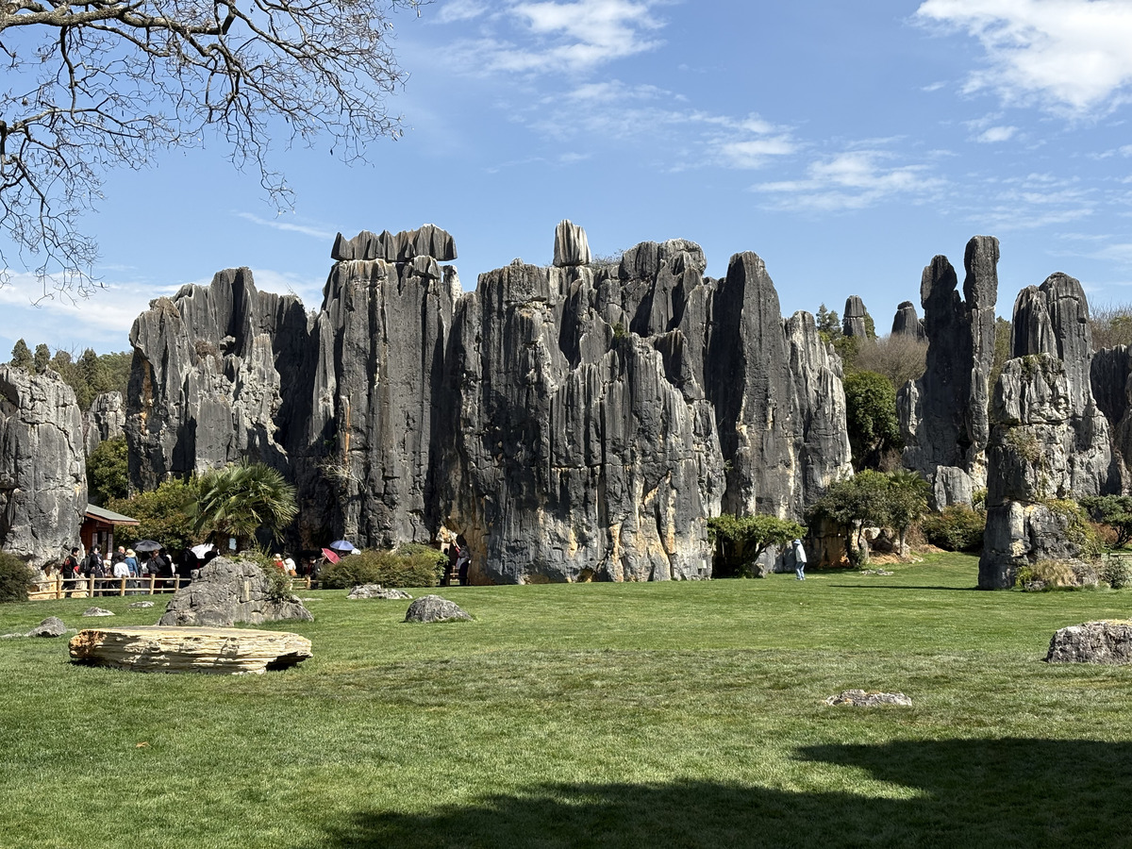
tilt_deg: +4.6
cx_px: 566
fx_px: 1700
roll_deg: +0.1
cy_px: 424
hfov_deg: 36.8
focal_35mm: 52
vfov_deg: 28.0
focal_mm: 5.96
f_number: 1.6
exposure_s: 1/2283
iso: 32
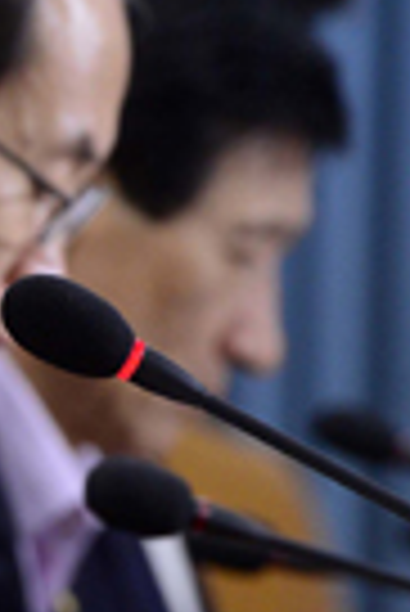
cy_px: 398
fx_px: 15420
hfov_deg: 1.5
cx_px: -284
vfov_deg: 2.3
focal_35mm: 905
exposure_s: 1/125
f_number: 5.6
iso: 2000
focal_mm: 190
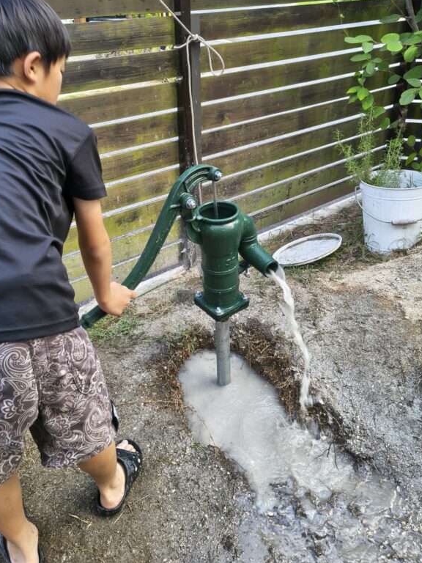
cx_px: 215
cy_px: 218
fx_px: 520
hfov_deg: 44.2
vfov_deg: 56.3
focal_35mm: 32
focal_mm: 5.56
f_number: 1.8
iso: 343
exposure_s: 1/120
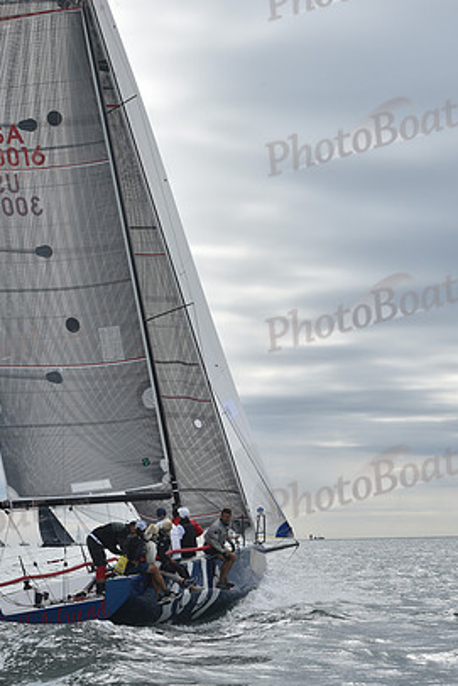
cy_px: 245
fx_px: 1907
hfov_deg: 13.7
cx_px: 178
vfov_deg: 20.4
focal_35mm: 100
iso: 320
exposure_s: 1/1000
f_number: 11
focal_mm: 70
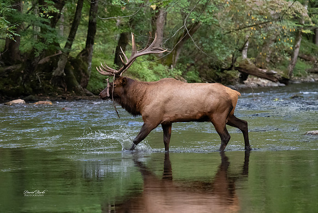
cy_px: 106
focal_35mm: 280
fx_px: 2474
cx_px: 159
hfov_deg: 7.4
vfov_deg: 4.9
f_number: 6.3
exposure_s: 1/500
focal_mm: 280
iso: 8000
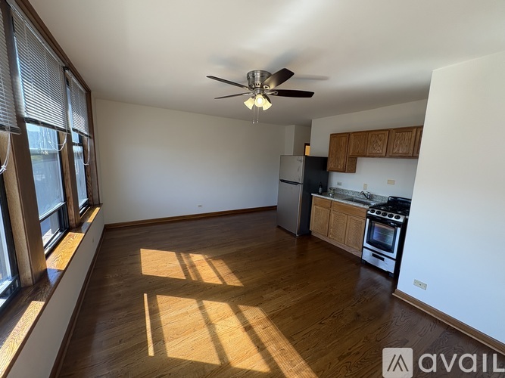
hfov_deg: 102.1
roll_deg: -1.5
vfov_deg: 85.7
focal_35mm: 14
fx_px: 204
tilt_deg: -6.8
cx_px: 252
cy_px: 189
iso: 64
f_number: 2.2
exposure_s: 1/138
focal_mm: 2.22
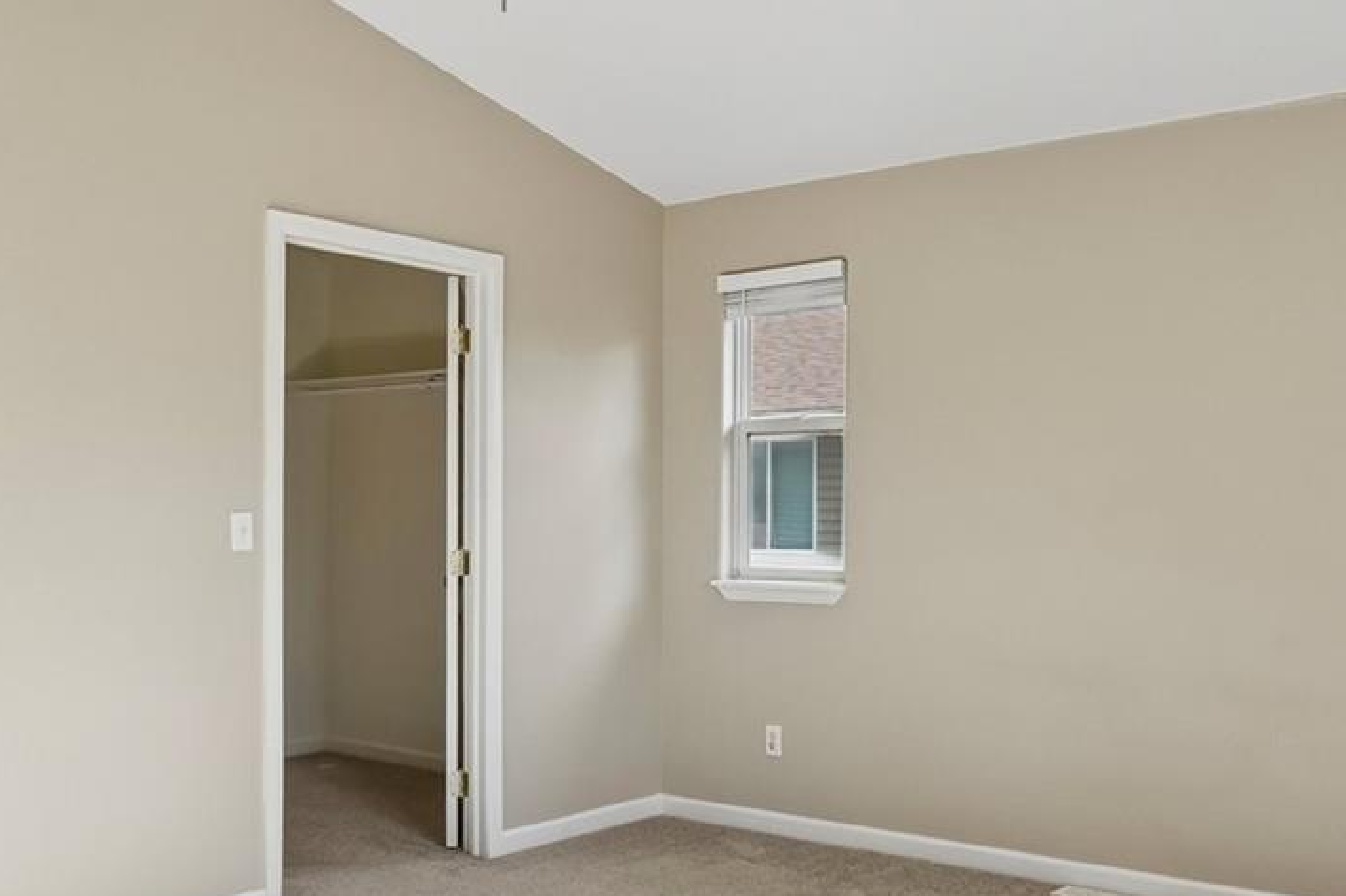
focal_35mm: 34
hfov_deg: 55.5
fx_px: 1271
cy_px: 498
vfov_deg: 38.8
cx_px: 782
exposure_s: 1/125
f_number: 8
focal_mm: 10
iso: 400
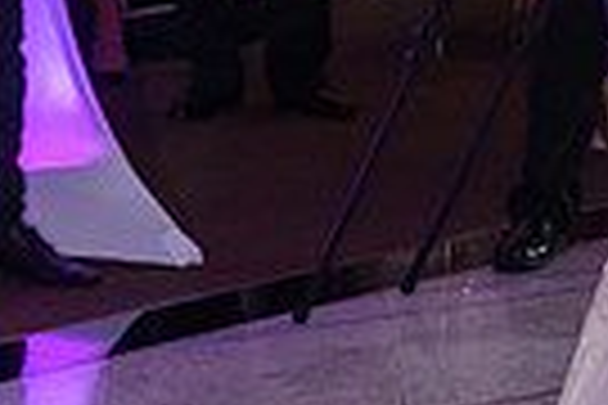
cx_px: 1293
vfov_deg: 5.8
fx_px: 4002
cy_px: -128
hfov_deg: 8.2
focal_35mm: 237
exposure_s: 1/125
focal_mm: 55
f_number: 3.2
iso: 1600
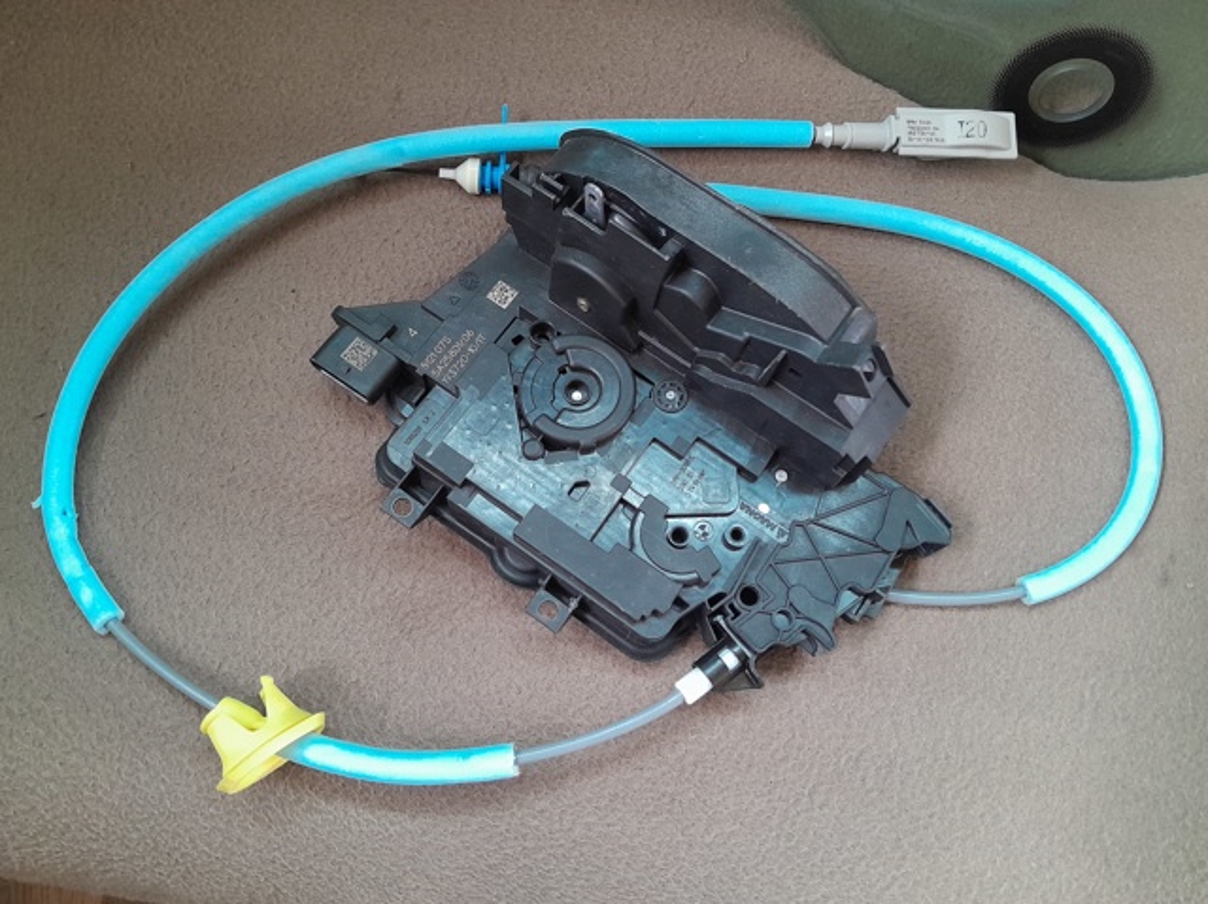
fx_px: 907
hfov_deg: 67.3
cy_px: 452
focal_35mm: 26
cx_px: 604
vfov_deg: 53.0
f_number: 1.8
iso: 400
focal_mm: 3.98
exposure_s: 1/50
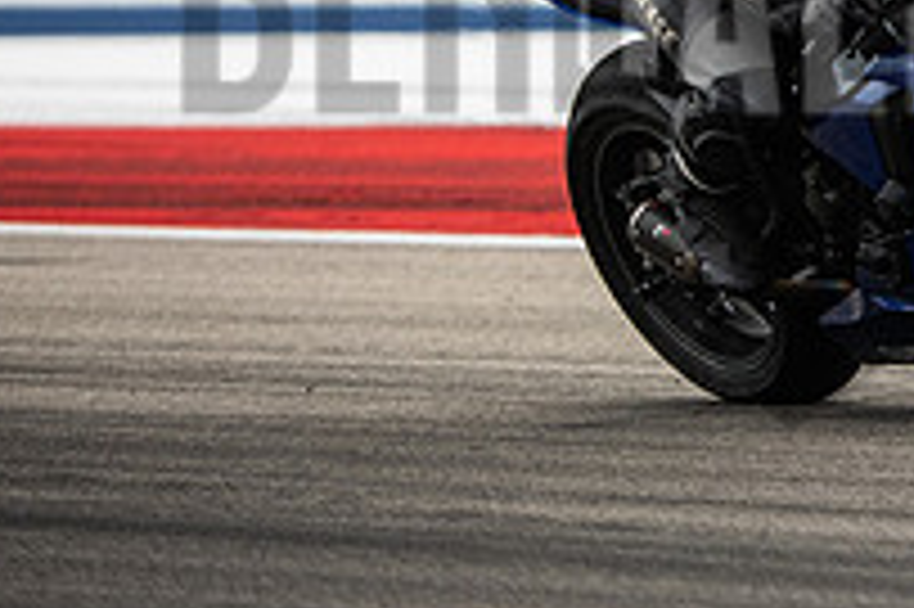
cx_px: 1130
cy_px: -2
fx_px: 21791
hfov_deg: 2.4
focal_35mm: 859
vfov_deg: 1.6
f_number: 2
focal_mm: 200
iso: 500
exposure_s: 1/5000
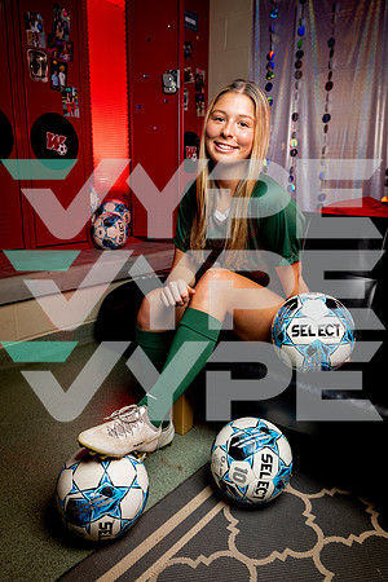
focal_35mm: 27
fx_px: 436
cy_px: 291
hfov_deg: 47.9
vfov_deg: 67.4
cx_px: 194
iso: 160
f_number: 4.5
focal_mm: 27
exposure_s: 1/250
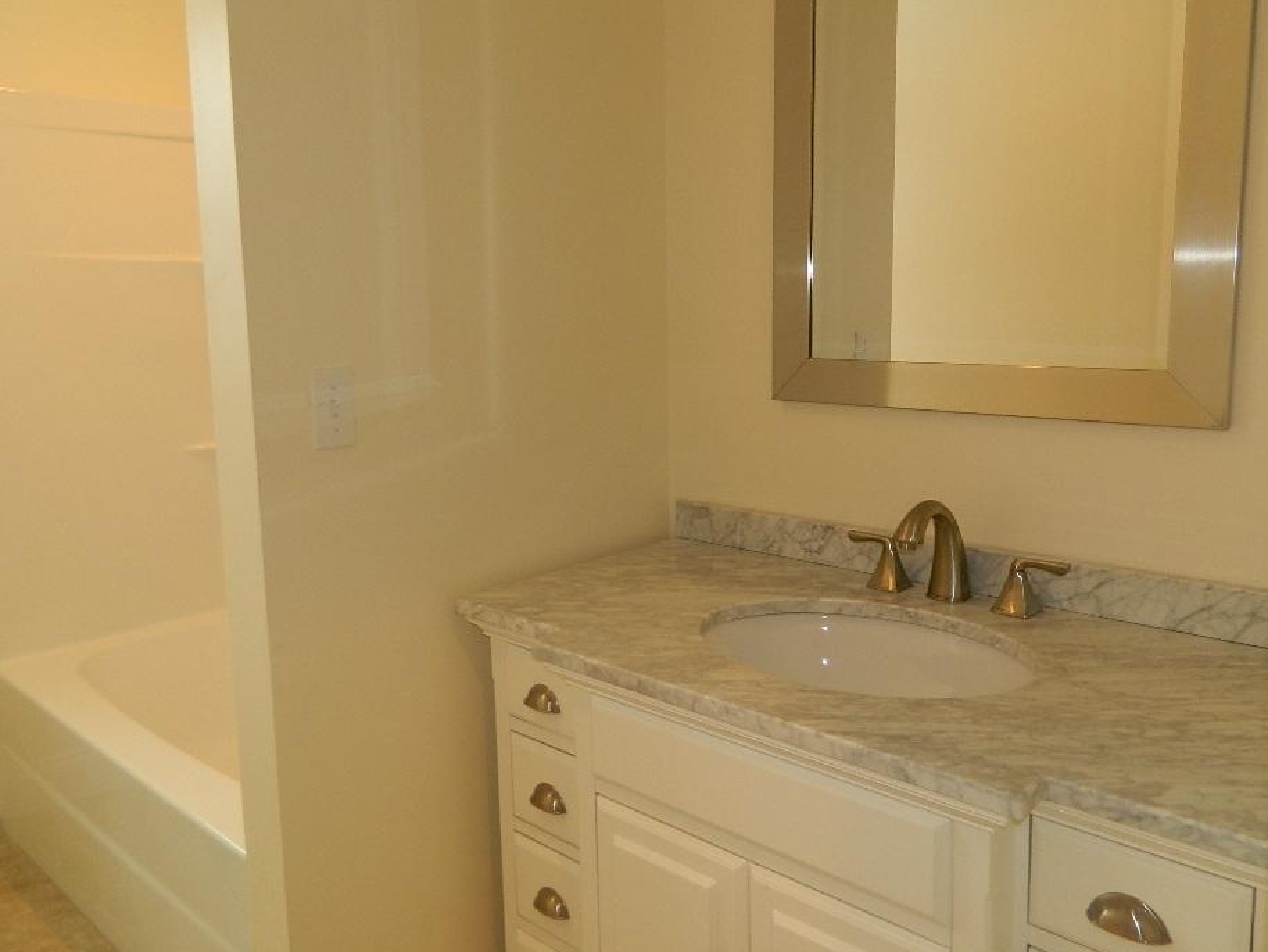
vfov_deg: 49.7
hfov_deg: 63.4
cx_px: 599
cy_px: 434
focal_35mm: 28
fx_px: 1026
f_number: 3.1
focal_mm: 4.5
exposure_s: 1/30
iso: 110
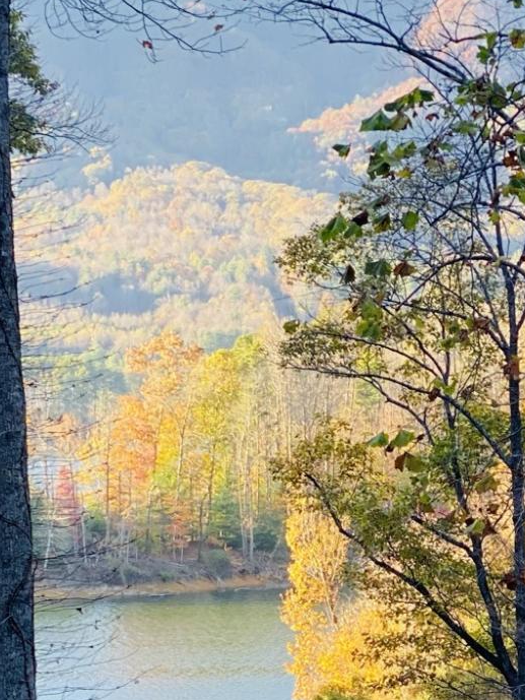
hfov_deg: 9.8
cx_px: 305
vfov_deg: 12.9
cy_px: 729
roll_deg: +1.7
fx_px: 3053
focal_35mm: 151
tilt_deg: -6.7
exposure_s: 1/122
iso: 32
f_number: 2
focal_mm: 6
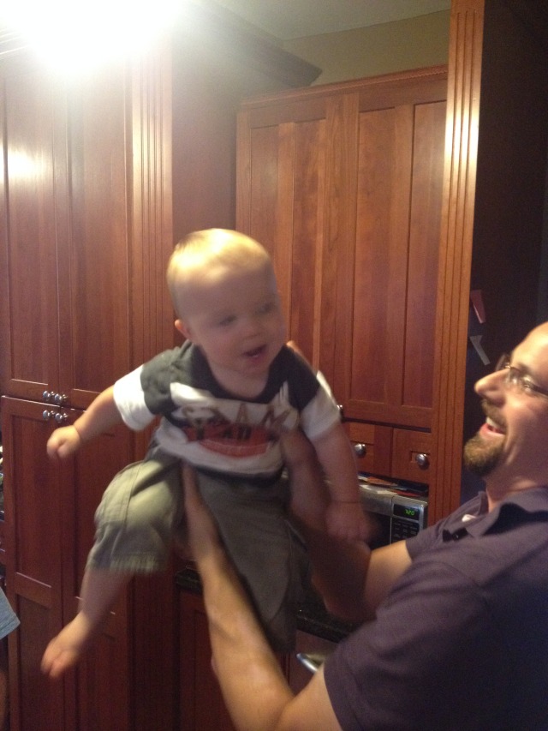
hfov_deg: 40.7
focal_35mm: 35
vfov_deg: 52.6
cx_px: 274
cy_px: 366
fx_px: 739
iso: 400
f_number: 2.4
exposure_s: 1/15
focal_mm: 4.28
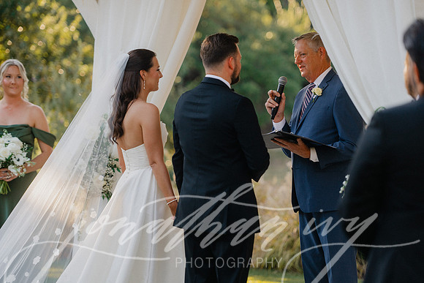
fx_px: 1649
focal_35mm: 140
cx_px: 212
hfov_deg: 14.7
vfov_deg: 9.8
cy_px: 142
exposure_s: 1/640
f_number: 2.8
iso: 200
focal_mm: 140
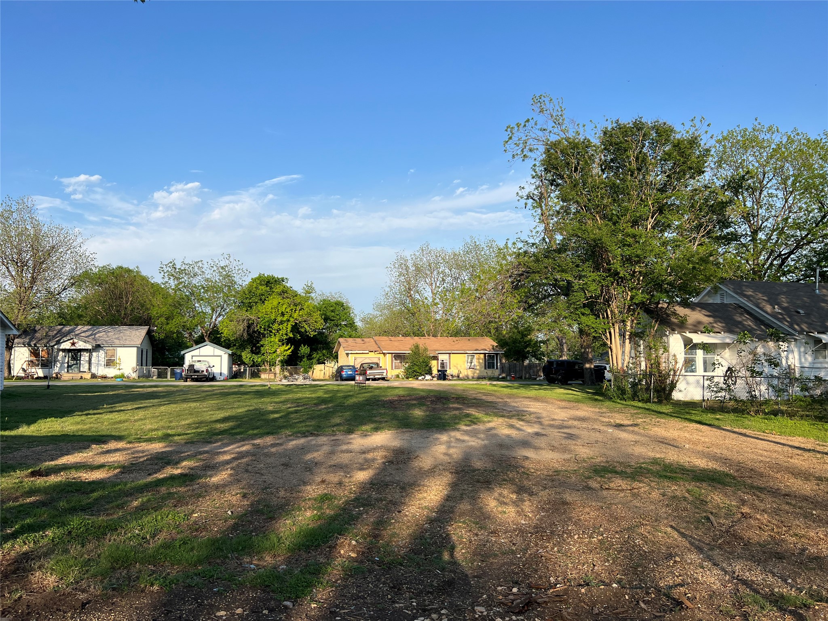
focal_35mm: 26
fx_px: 622
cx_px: 414
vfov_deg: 53.1
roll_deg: +0.5
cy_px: 310
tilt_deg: +3.6
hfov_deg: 67.3
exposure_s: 1/2762
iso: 50
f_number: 1.5
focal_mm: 5.7
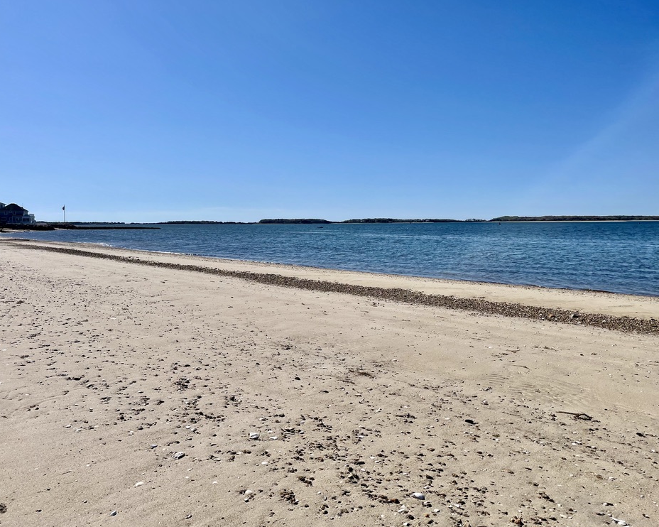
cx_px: 307
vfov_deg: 51.5
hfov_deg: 62.2
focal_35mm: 28
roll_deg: +0.6
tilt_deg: -4.5
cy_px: 260
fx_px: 546
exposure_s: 1/9804
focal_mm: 4.2
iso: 32
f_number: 1.6
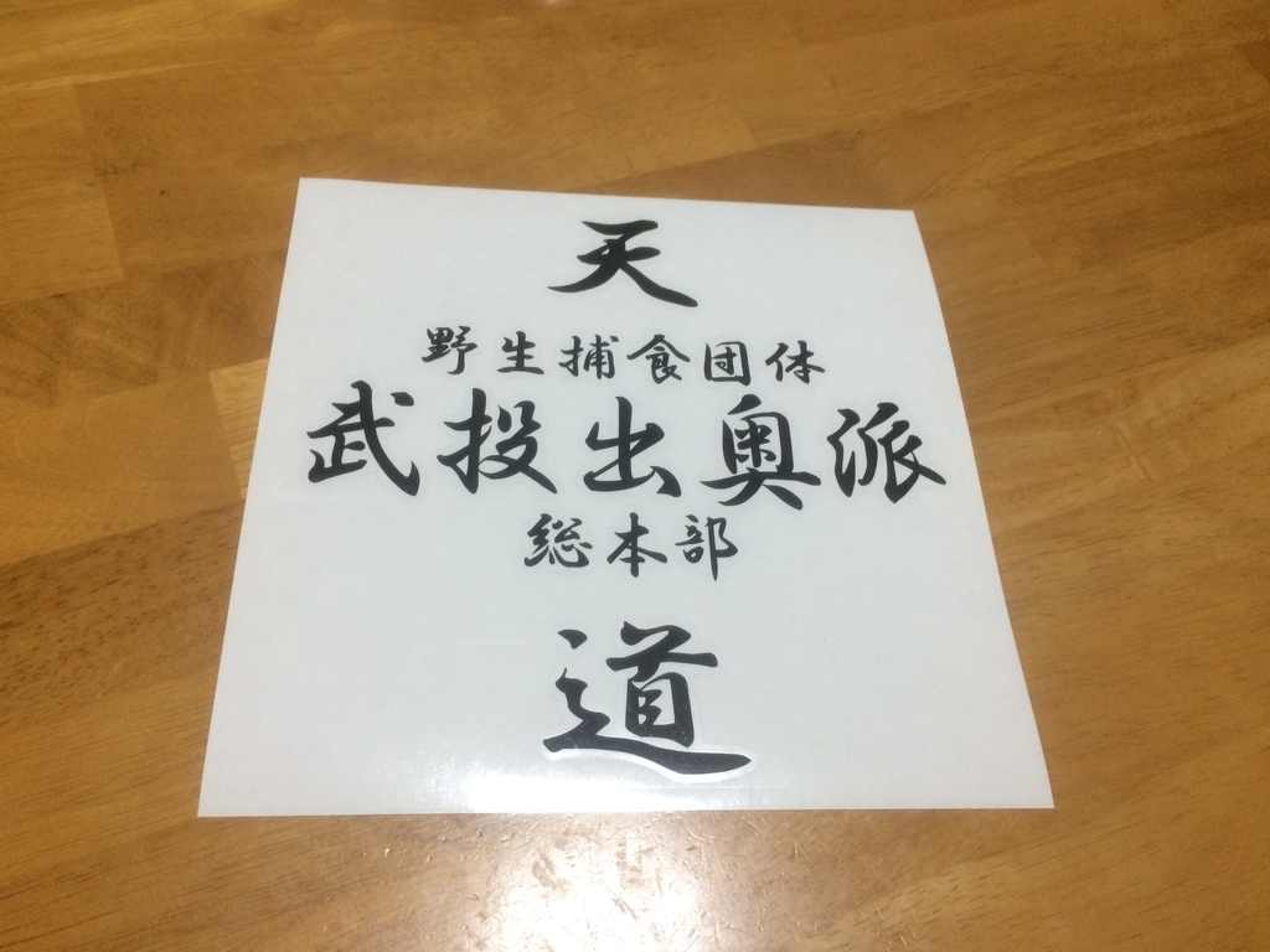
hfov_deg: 61.7
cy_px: 476
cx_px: 635
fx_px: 1064
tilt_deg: -57.3
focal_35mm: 29
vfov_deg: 48.2
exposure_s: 1/30
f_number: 2.2
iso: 50
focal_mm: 4.15
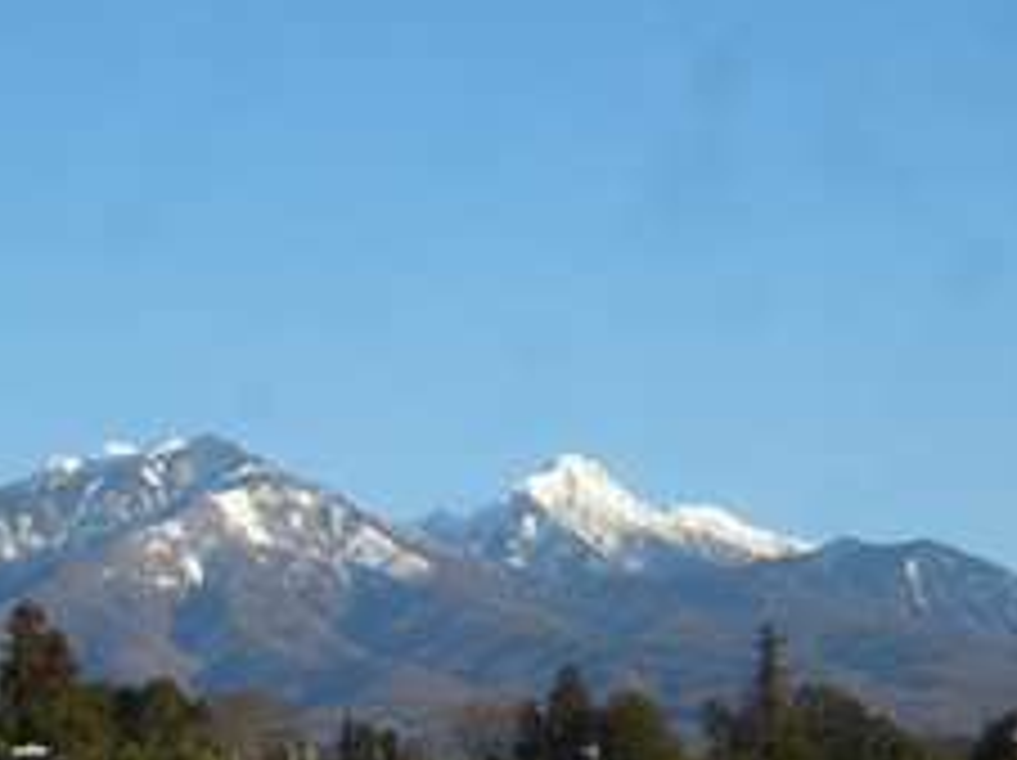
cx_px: 428
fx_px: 3845
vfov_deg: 11.3
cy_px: 445
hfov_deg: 15.1
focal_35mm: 131
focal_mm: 12.2
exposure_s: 1/160
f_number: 6.2
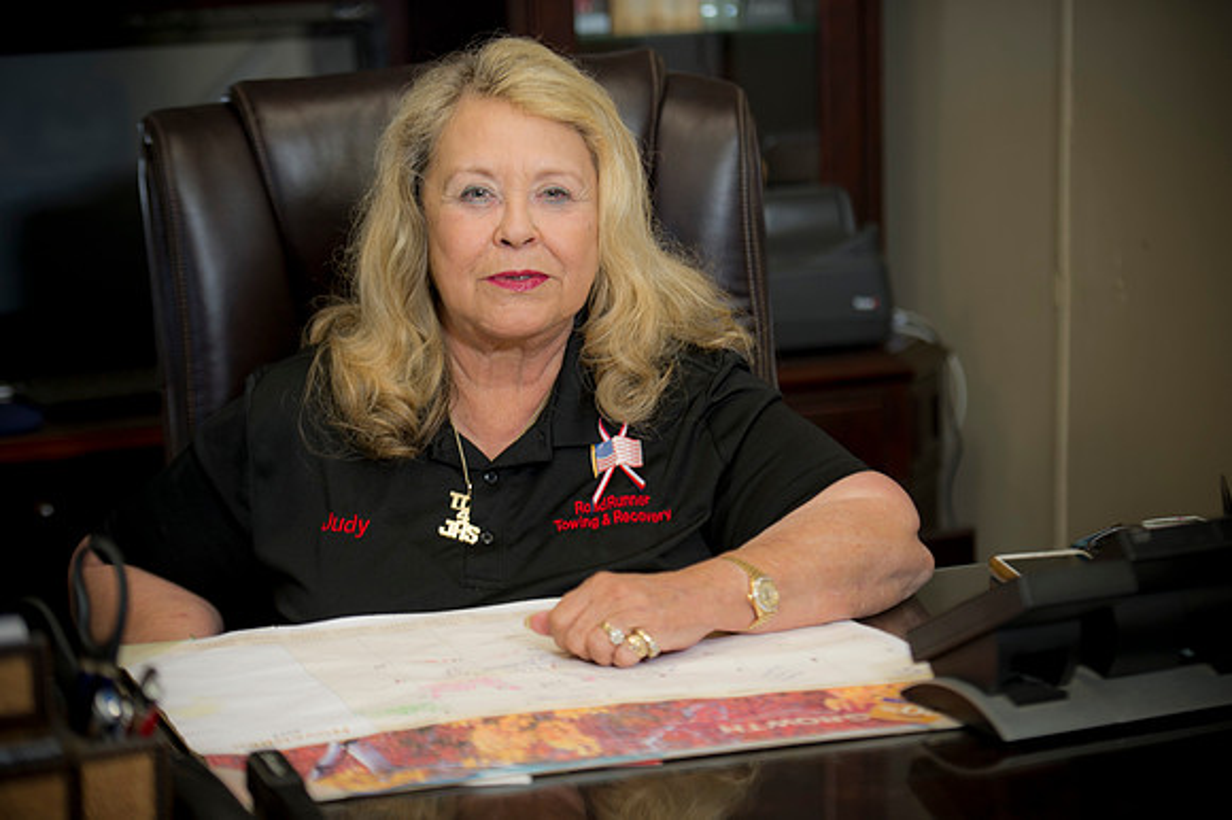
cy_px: 410
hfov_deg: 20.0
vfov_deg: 13.4
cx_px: 616
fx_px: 3489
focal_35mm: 102
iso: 400
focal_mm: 102
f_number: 2.8
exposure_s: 1/80
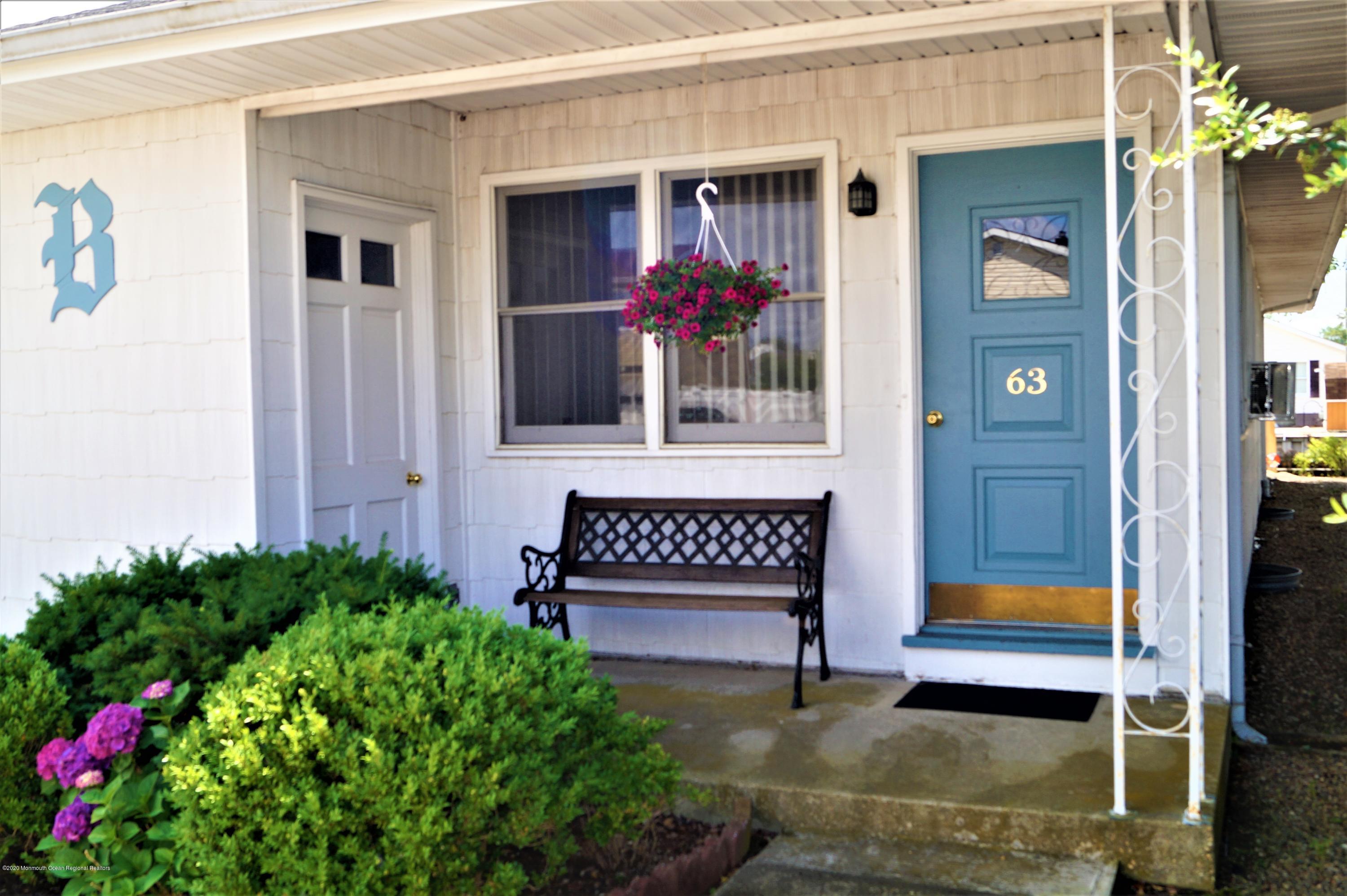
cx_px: 674
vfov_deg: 36.8
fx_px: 1346
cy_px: 448
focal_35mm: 36
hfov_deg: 53.2
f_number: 8
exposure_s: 1/80
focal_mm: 24
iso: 100
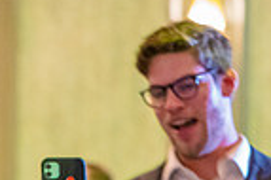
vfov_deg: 4.8
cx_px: -40
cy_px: 338
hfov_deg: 7.2
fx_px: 2135
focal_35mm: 284
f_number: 2.8
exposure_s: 1/30
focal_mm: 70
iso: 12800
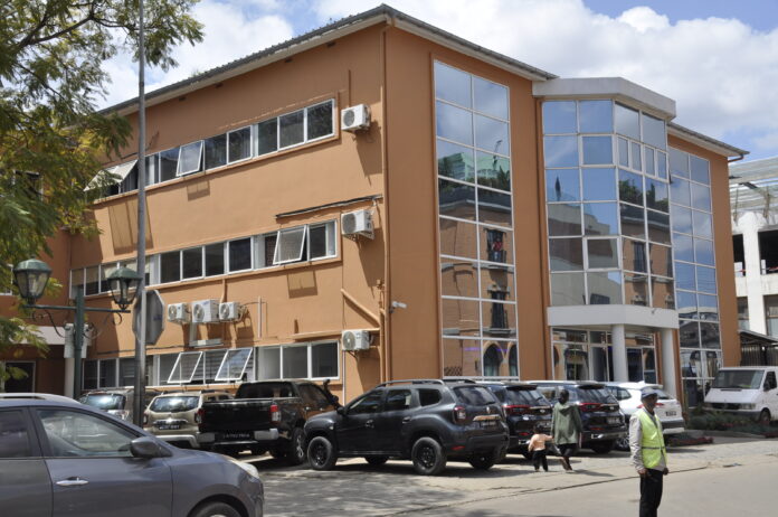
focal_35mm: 46
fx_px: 1004
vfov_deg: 28.9
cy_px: 258
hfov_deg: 42.4
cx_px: 389
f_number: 10
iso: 250
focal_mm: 31
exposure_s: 1/400
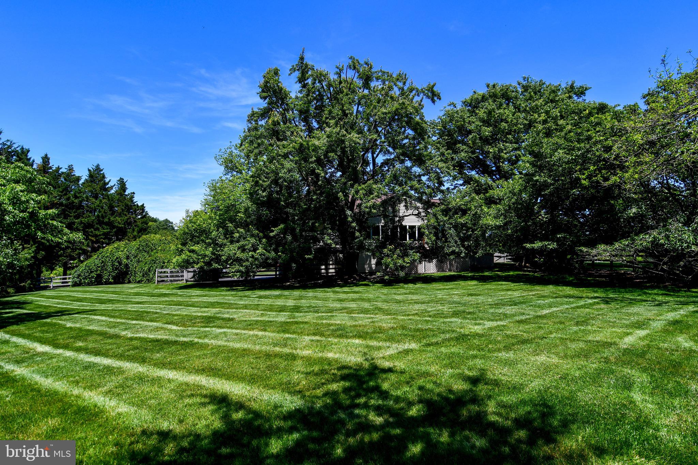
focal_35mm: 18
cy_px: 232
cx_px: 349
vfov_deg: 67.4
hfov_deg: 90.0
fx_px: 349
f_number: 8
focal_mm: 12
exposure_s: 1/250
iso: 100
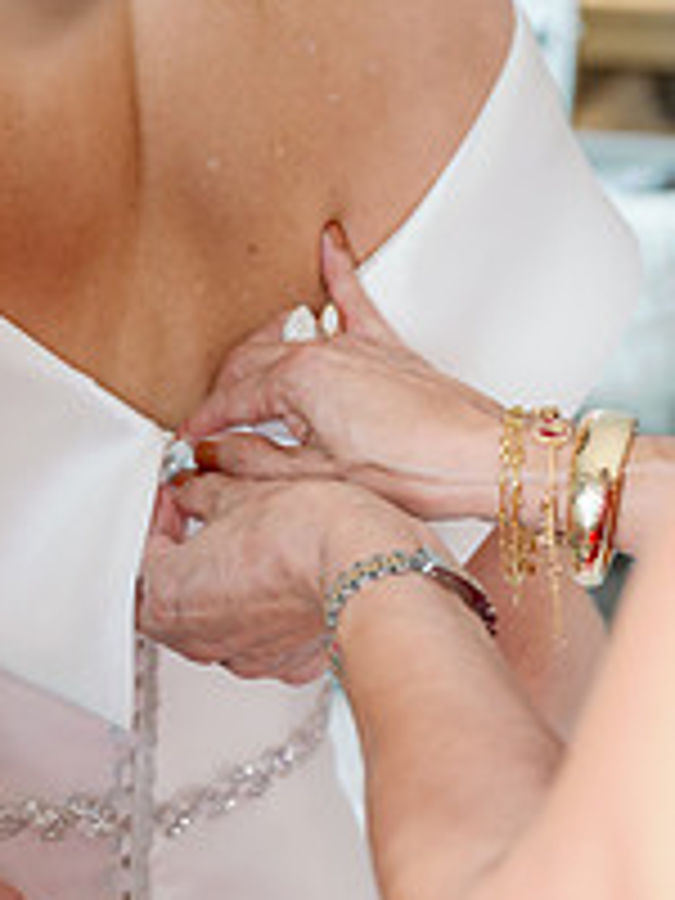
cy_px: 639
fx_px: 2132
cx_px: 88
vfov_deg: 23.7
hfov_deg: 17.8
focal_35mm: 82
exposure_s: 1/200
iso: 800
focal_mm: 38
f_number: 3.2
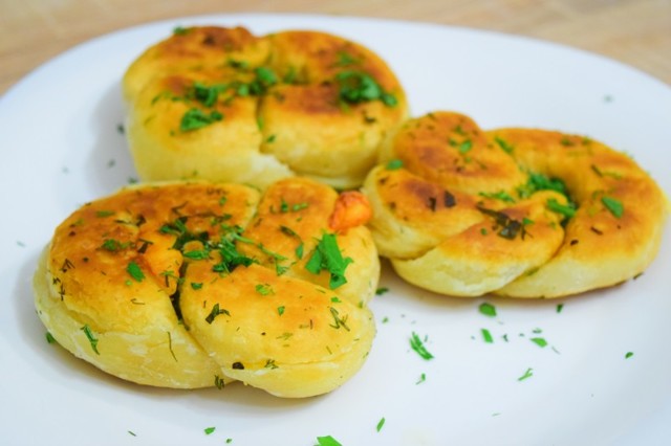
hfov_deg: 29.3
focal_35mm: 69
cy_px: 223
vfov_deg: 19.7
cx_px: 336
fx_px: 1285
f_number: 5.6
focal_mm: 46
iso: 3200
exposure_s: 1/100
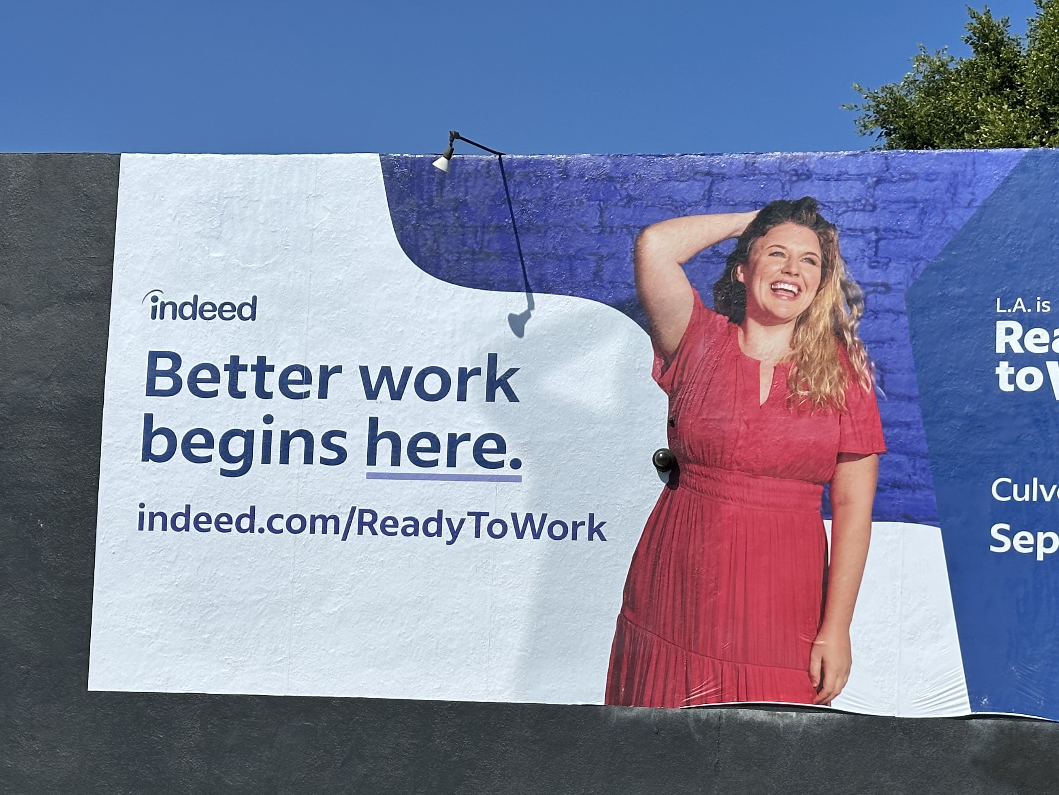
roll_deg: -1.0
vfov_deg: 19.8
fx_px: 2264
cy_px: 534
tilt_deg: +5.0
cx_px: 722
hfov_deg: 26.2
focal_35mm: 74
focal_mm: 6.86
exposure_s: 1/6623
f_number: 1.78
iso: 64
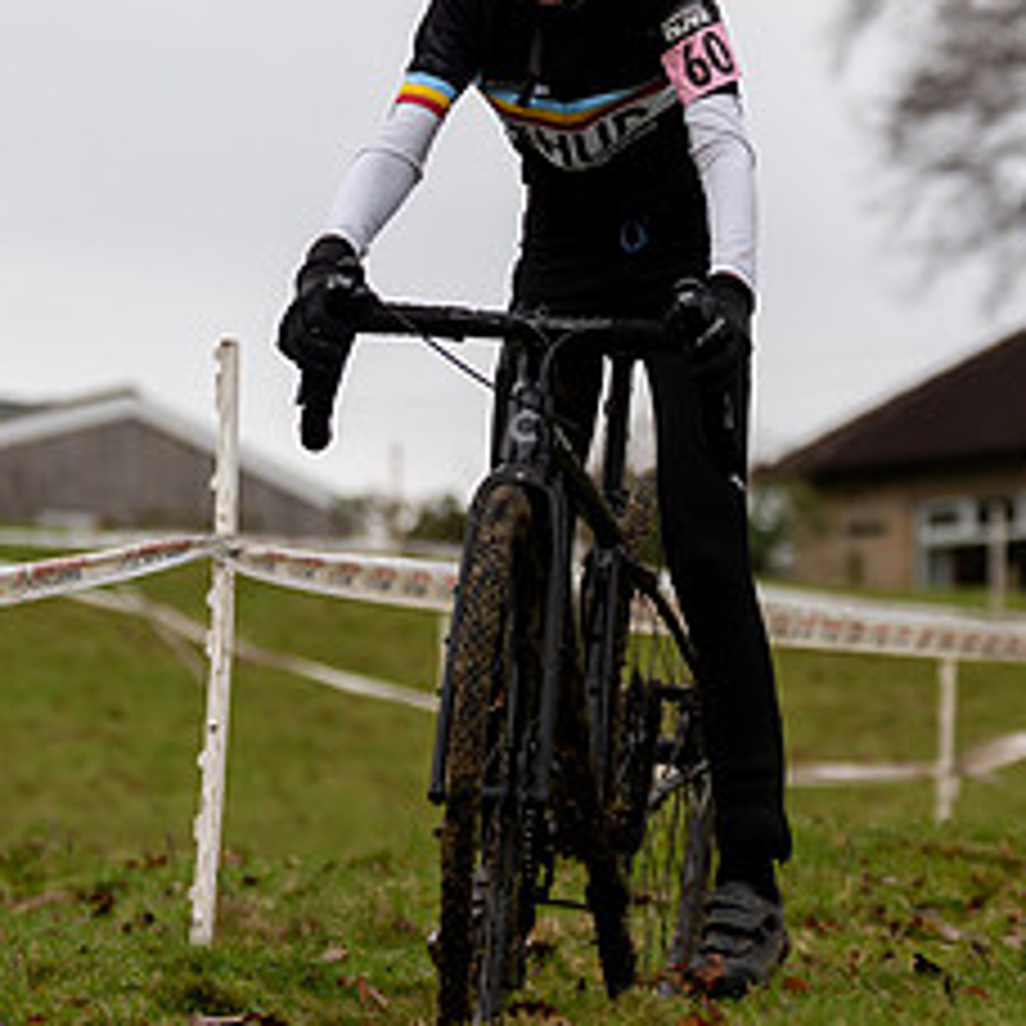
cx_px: 629
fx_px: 9389
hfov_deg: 6.3
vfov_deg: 6.2
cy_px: 10
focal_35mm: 280
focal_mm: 85
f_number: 3.2
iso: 200
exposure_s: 1/1000
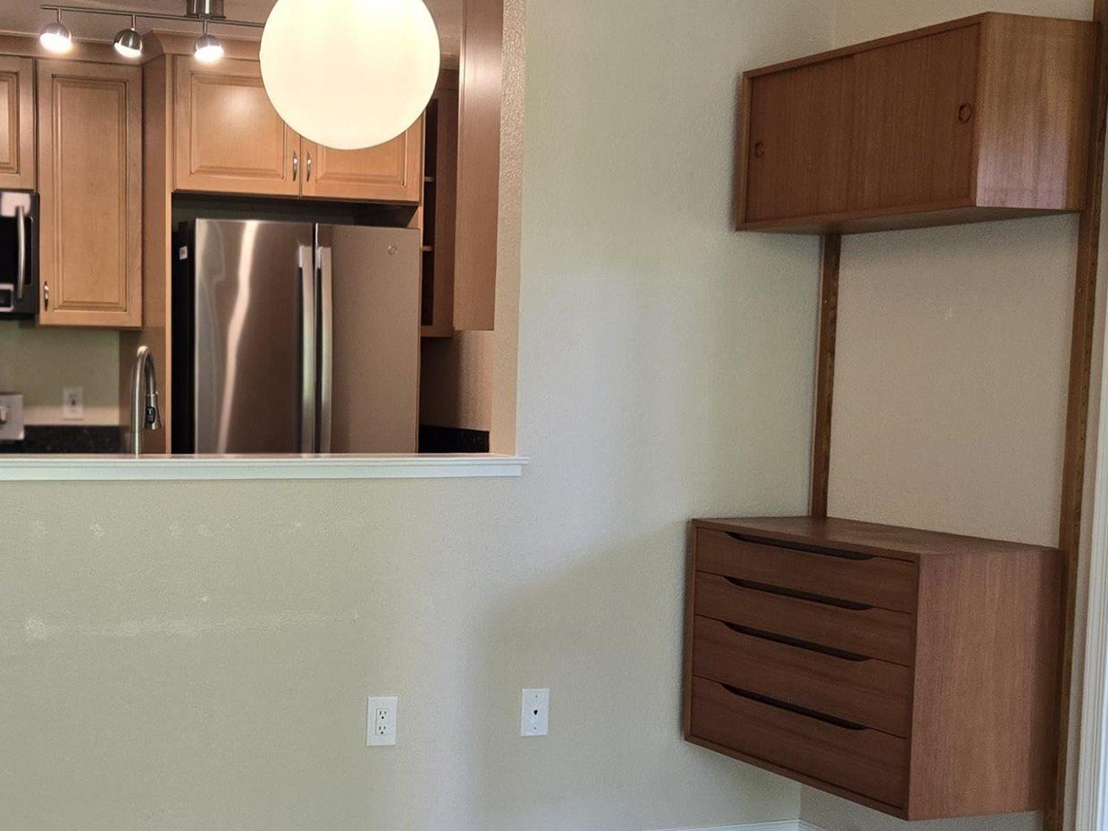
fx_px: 1824
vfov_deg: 25.5
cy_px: 547
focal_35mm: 57
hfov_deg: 33.3
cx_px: 330
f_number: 1.8
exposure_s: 1/120
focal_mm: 5.4
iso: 320
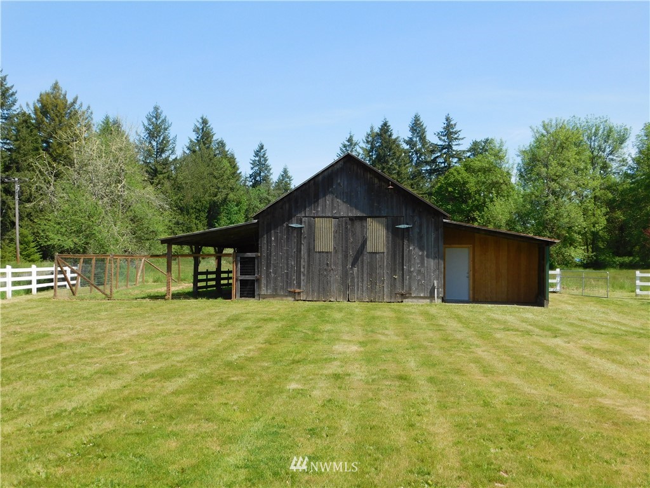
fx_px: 676
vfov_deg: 39.7
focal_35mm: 36
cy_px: 244
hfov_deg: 51.4
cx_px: 325
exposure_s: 1/1000
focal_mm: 6.3
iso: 125
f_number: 3.5
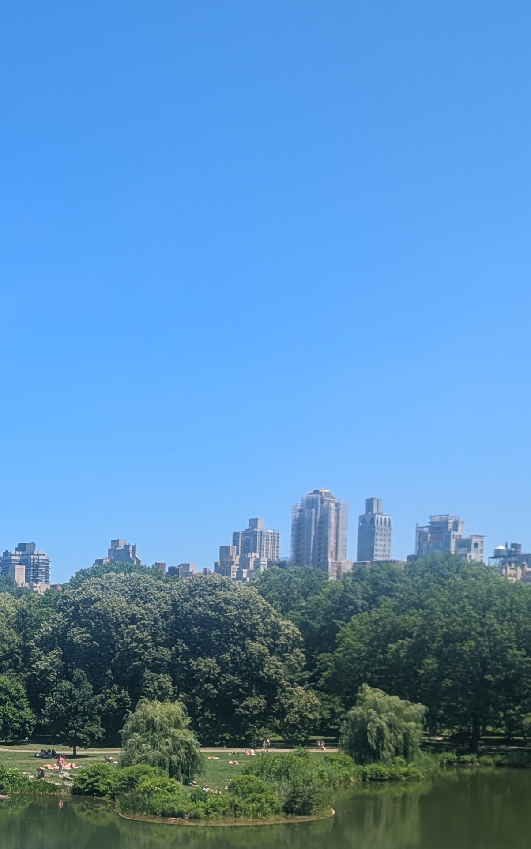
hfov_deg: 22.2
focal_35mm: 54
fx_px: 1250
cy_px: 745
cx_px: -103
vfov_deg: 35.6
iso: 48
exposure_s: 1/1664
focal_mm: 6.81
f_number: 1.85
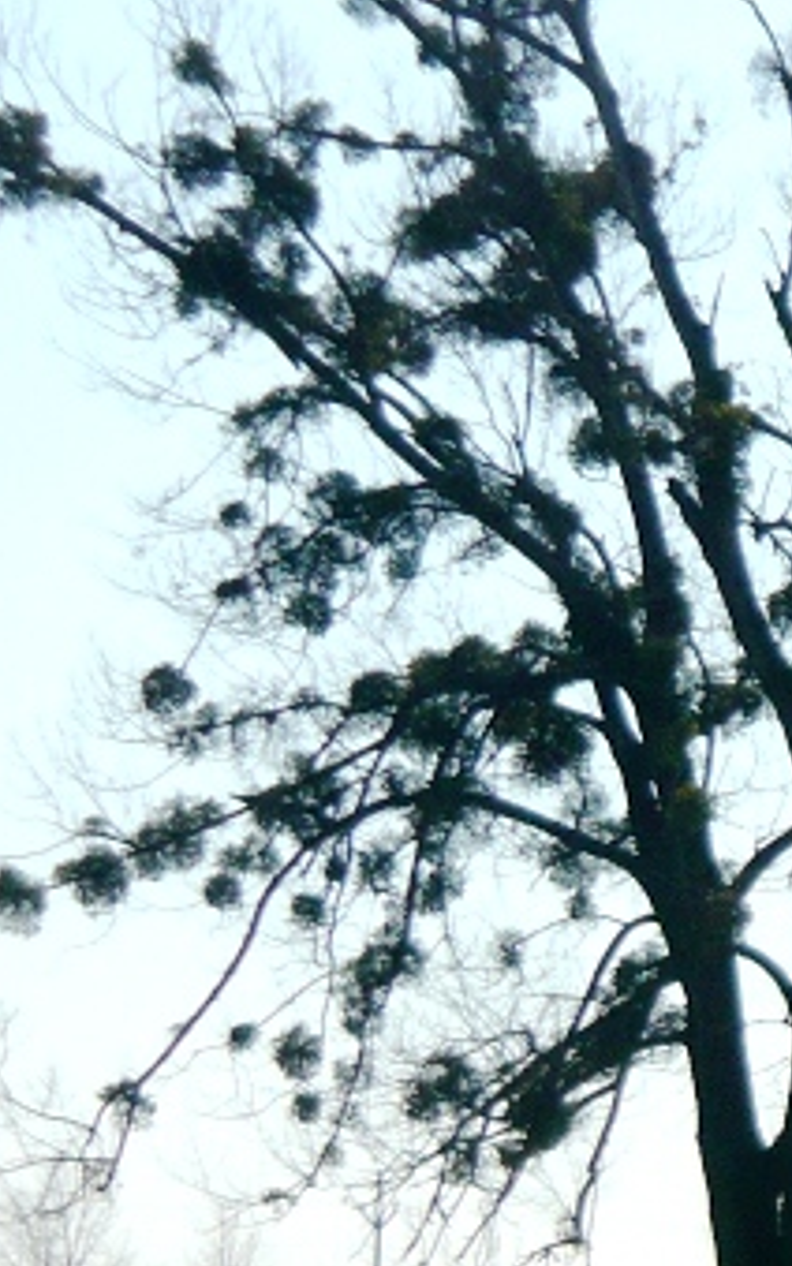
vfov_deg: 15.6
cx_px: 1916
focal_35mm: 132
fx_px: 4557
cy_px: 1214
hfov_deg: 8.9
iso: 100
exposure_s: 1/400
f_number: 8
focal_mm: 5.5
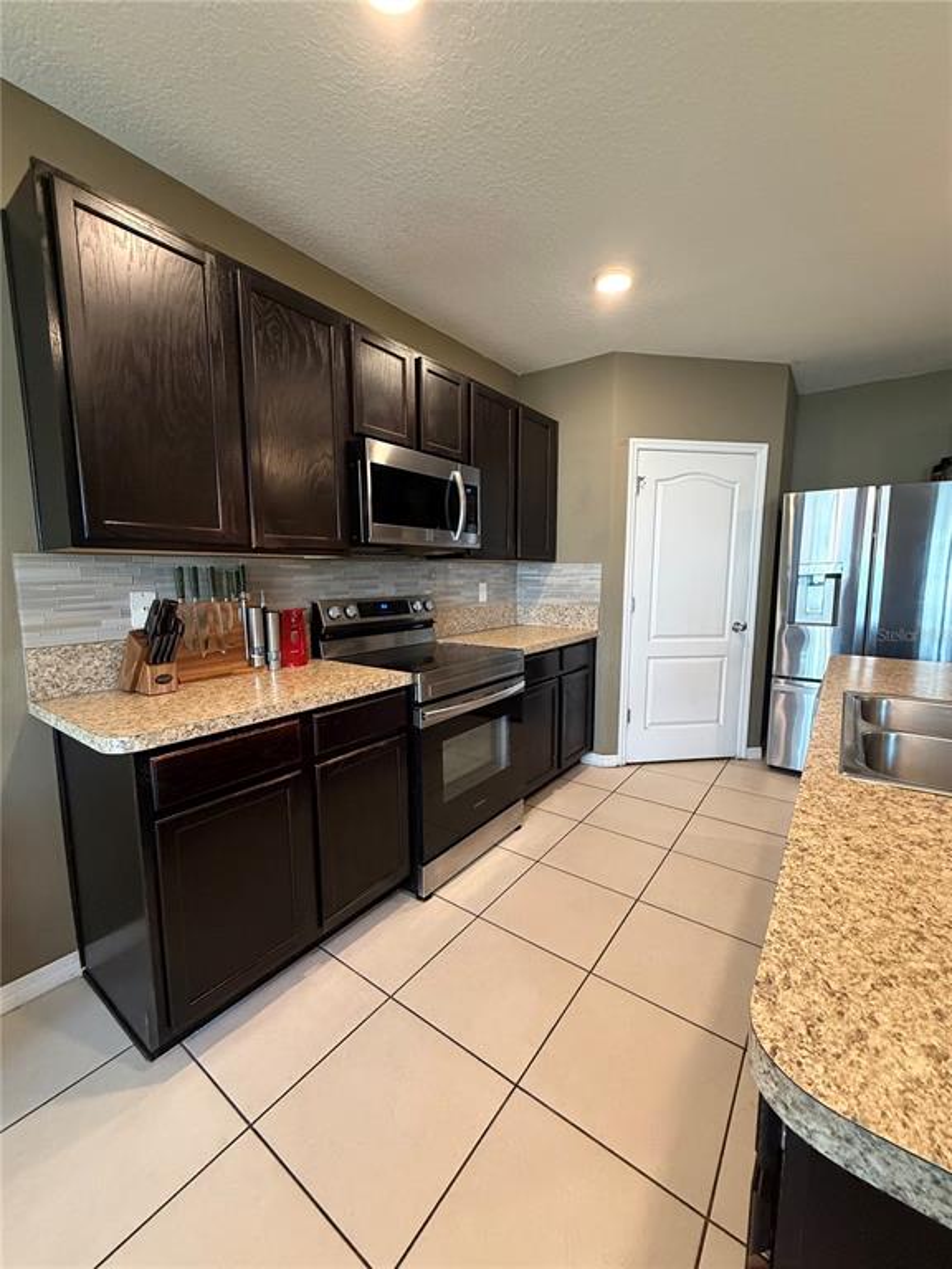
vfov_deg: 102.1
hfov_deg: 85.7
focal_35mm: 14
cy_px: 634
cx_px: 476
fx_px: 513
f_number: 2.2
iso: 500
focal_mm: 2.22
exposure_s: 1/60
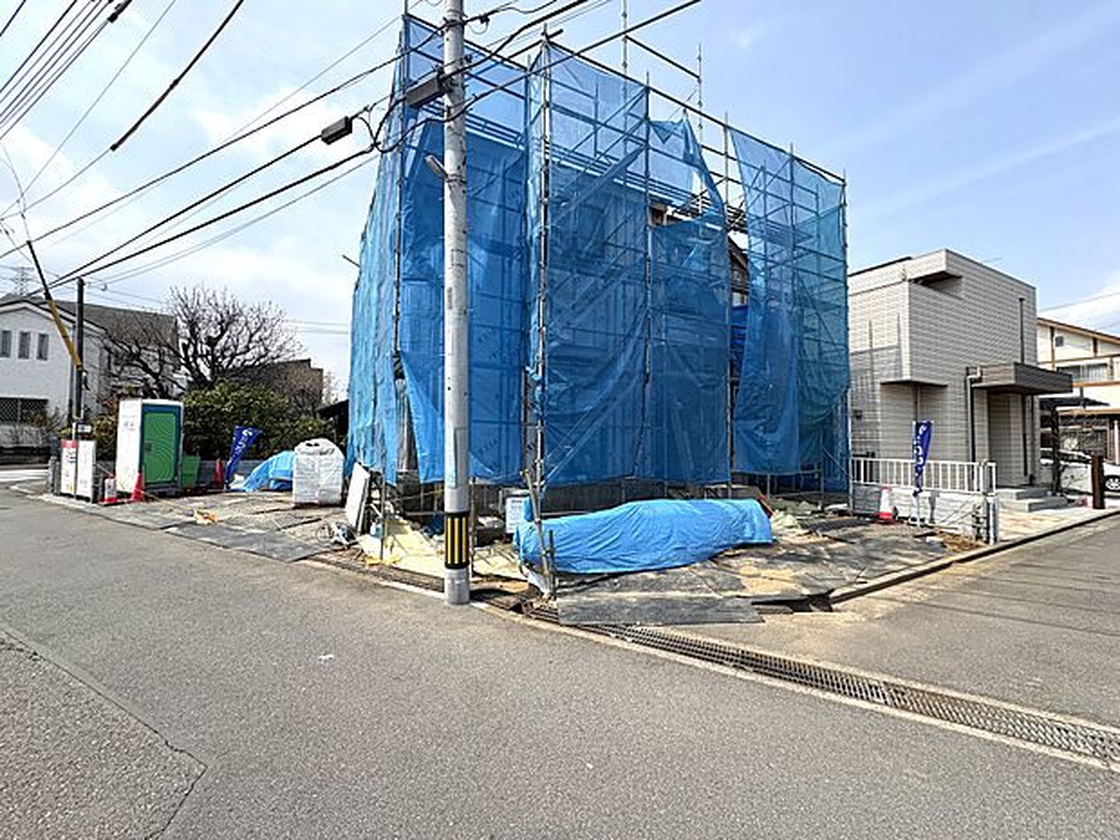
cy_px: 420
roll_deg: +0.4
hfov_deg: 102.1
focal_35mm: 14
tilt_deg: +3.3
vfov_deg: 85.7
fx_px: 453
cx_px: 560
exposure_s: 1/1299
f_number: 2.2
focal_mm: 2.22
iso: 40
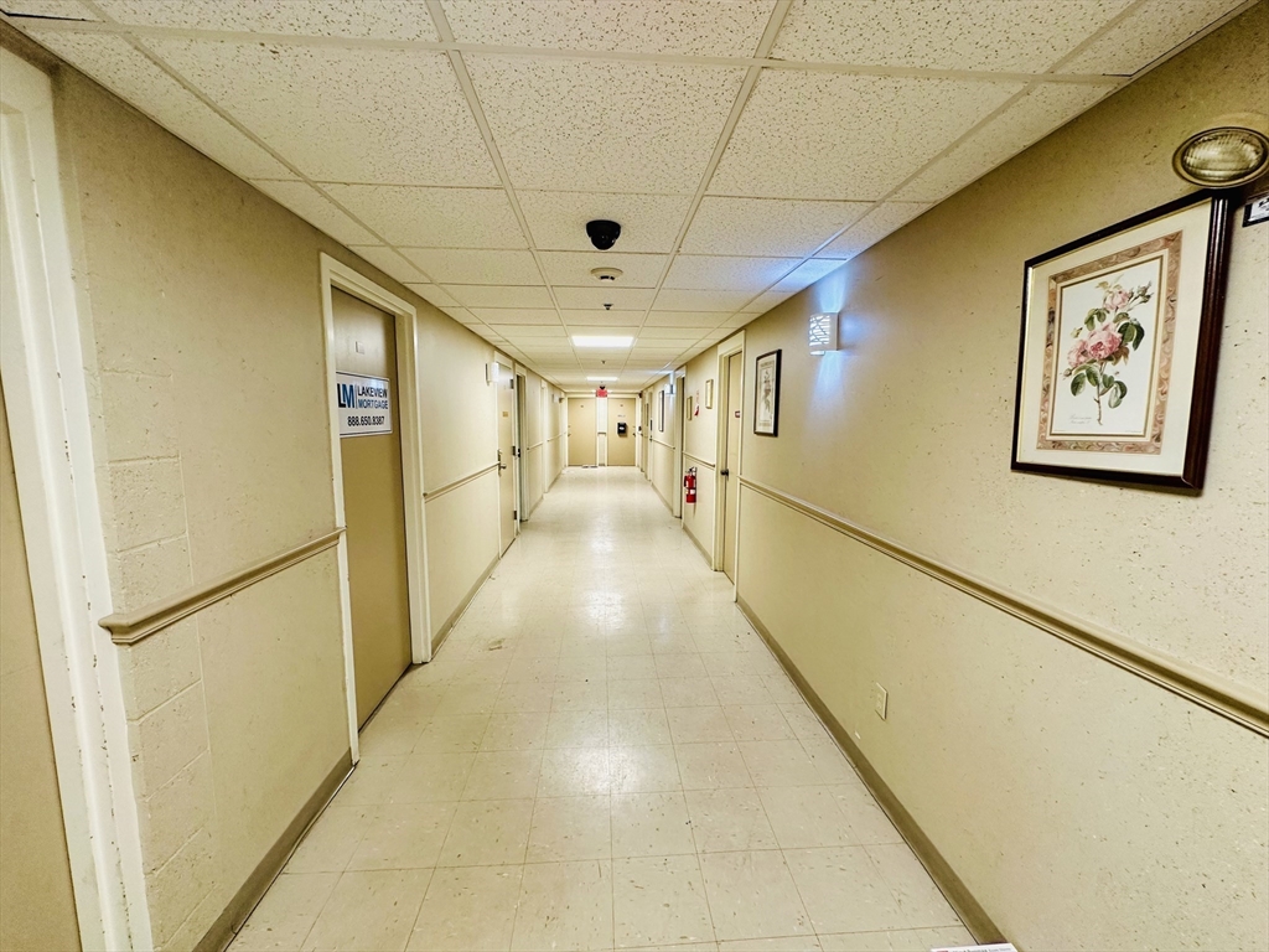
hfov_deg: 102.1
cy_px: 476
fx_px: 513
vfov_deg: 85.7
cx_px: 634
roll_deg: -0.3
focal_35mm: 14
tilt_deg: -7.2
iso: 160
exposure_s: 1/60
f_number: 2.2
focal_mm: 2.22
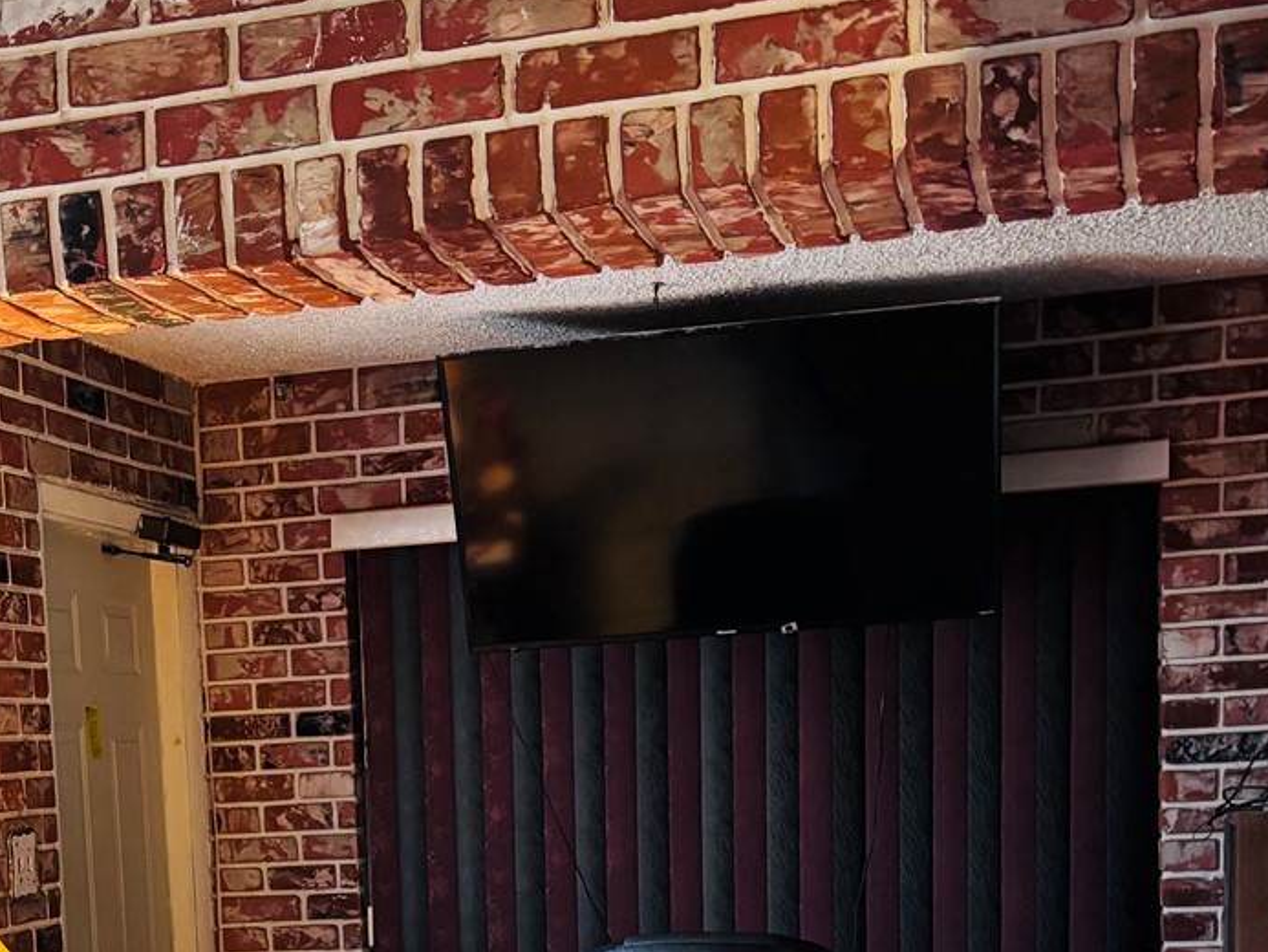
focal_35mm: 60
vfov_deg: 23.1
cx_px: 346
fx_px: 2198
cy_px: 1029
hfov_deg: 31.7
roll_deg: +2.3
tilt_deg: -7.1
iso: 500
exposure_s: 1/30
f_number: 1.6
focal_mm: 5.96
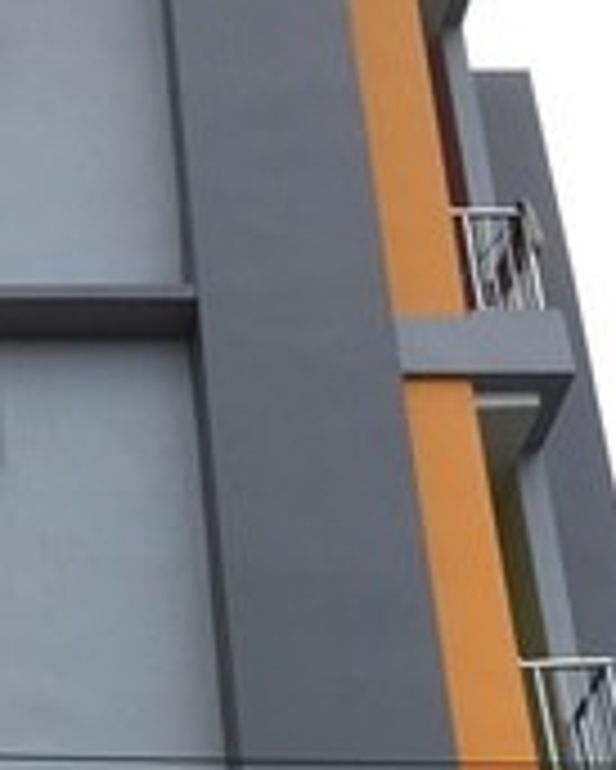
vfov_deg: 19.0
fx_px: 2231
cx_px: -144
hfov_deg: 15.1
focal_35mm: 98
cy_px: 768
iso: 40
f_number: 2.4
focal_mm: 3.3
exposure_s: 1/100
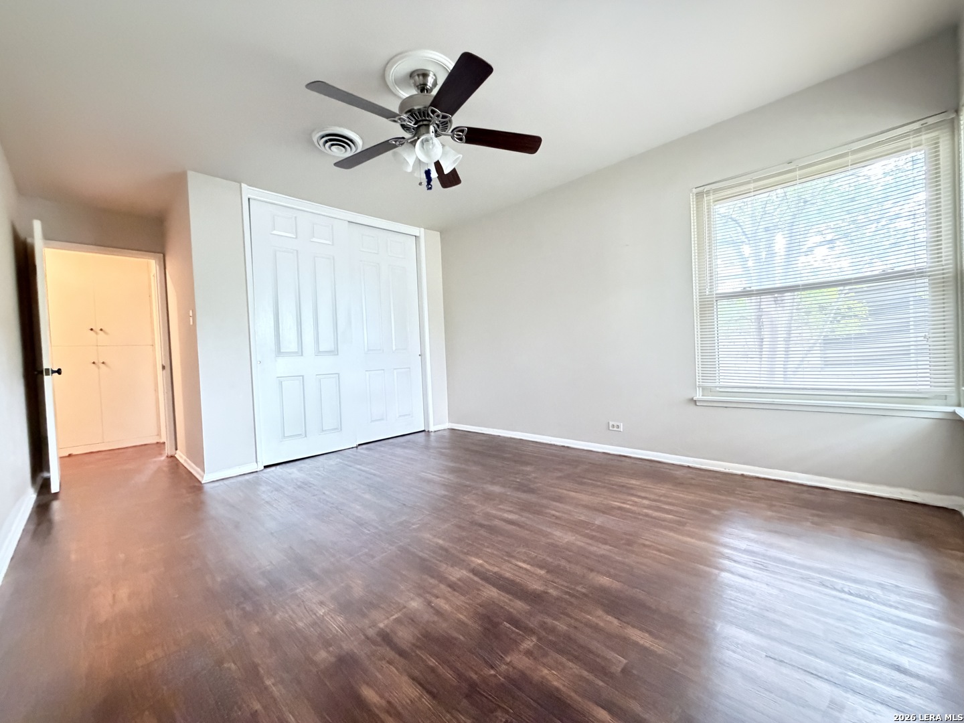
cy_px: 362
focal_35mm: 14
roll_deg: +2.7
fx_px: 390
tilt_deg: +0.2
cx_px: 482
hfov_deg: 102.1
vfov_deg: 85.7
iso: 1250
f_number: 2.2
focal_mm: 2.22
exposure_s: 1/30
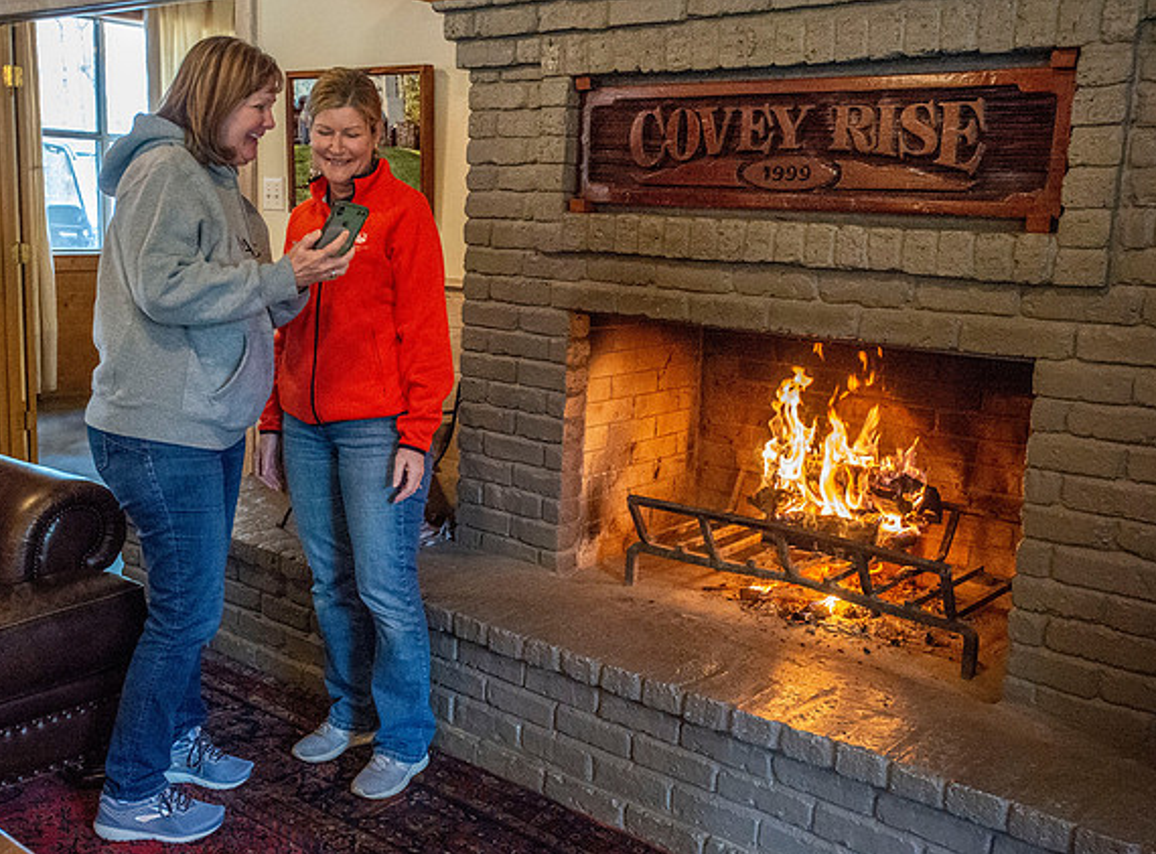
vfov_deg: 39.3
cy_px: 430
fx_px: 1196
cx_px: 501
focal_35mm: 36
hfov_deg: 51.5
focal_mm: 32
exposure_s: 1/200
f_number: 5
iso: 12800
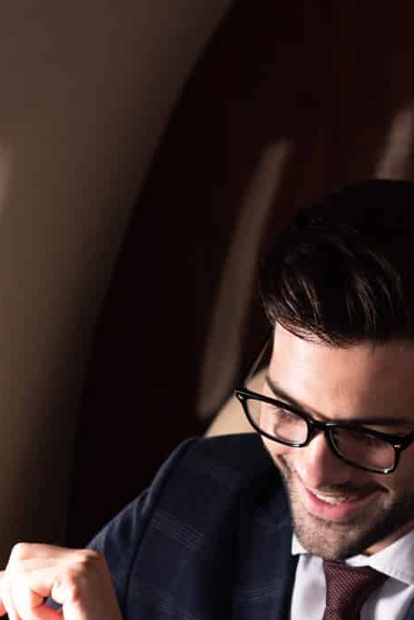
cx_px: 84
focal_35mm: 181
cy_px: 691
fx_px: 3120
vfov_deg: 11.2
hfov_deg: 7.6
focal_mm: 50
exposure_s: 1/200
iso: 160
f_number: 3.5
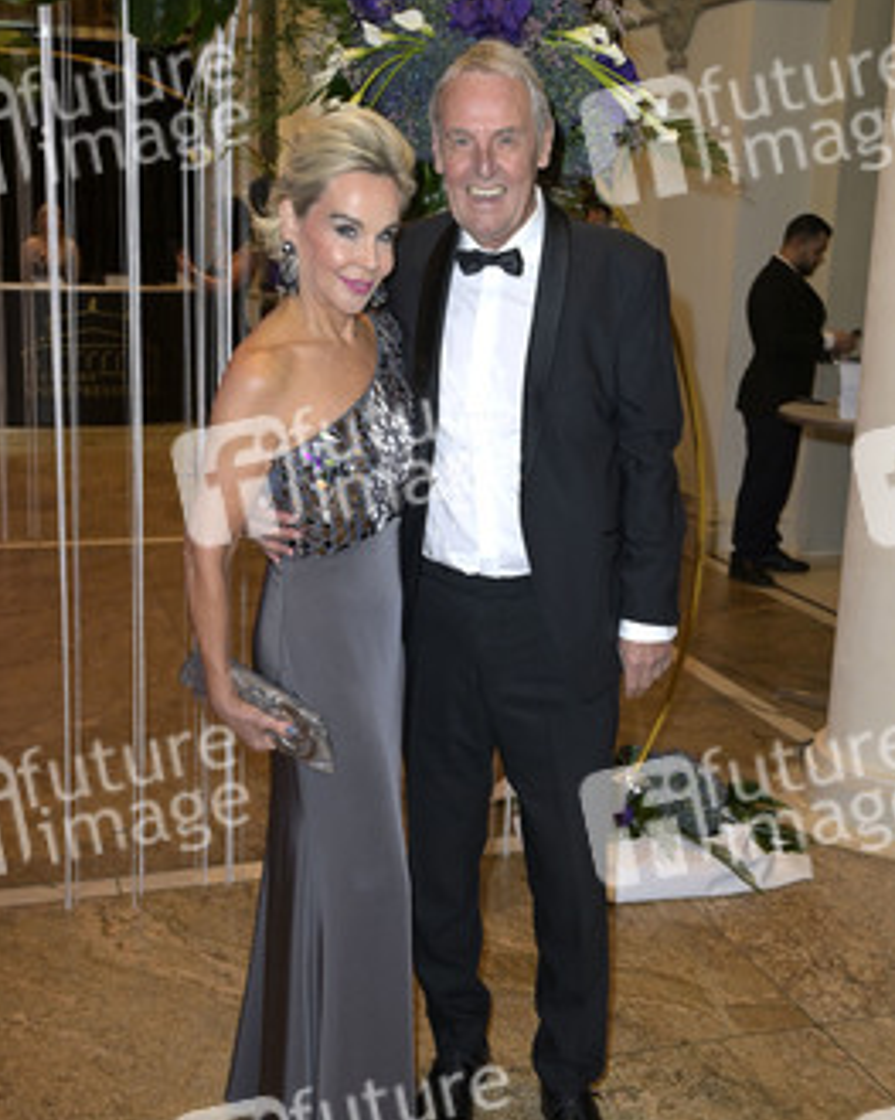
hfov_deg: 36.5
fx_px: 1358
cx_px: 446
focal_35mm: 41
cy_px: 637
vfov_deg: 44.7
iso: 2500
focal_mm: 36
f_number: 5.6
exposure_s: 1/80
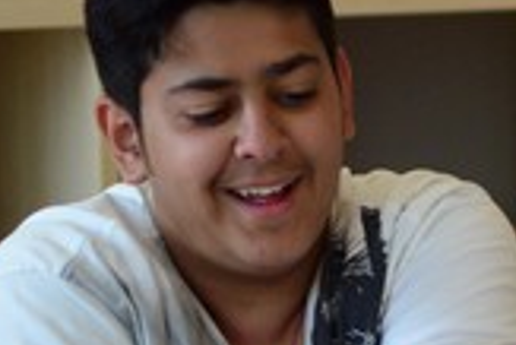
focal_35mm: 329
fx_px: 4722
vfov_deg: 4.2
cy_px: 201
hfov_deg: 6.0
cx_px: 1178
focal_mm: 35
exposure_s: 1/1250
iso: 400
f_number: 1.8
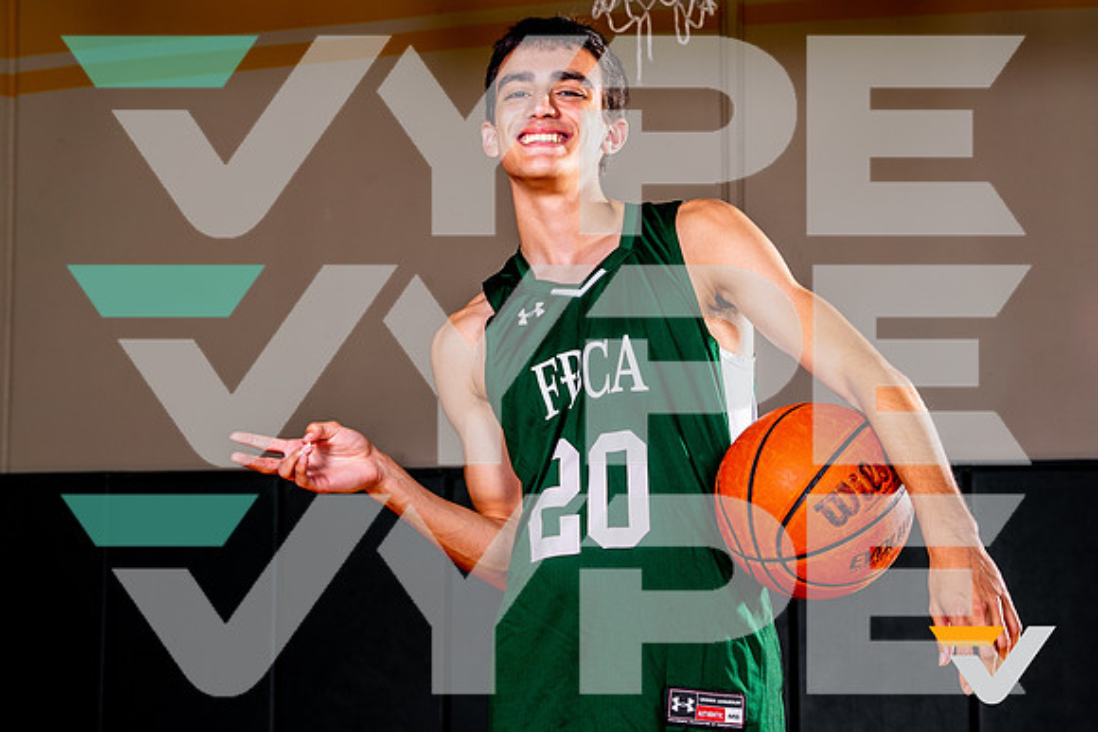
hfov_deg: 23.1
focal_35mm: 88
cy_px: 389
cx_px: 584
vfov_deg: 15.5
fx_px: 2689
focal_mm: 70
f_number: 8
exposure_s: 1/125
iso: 100
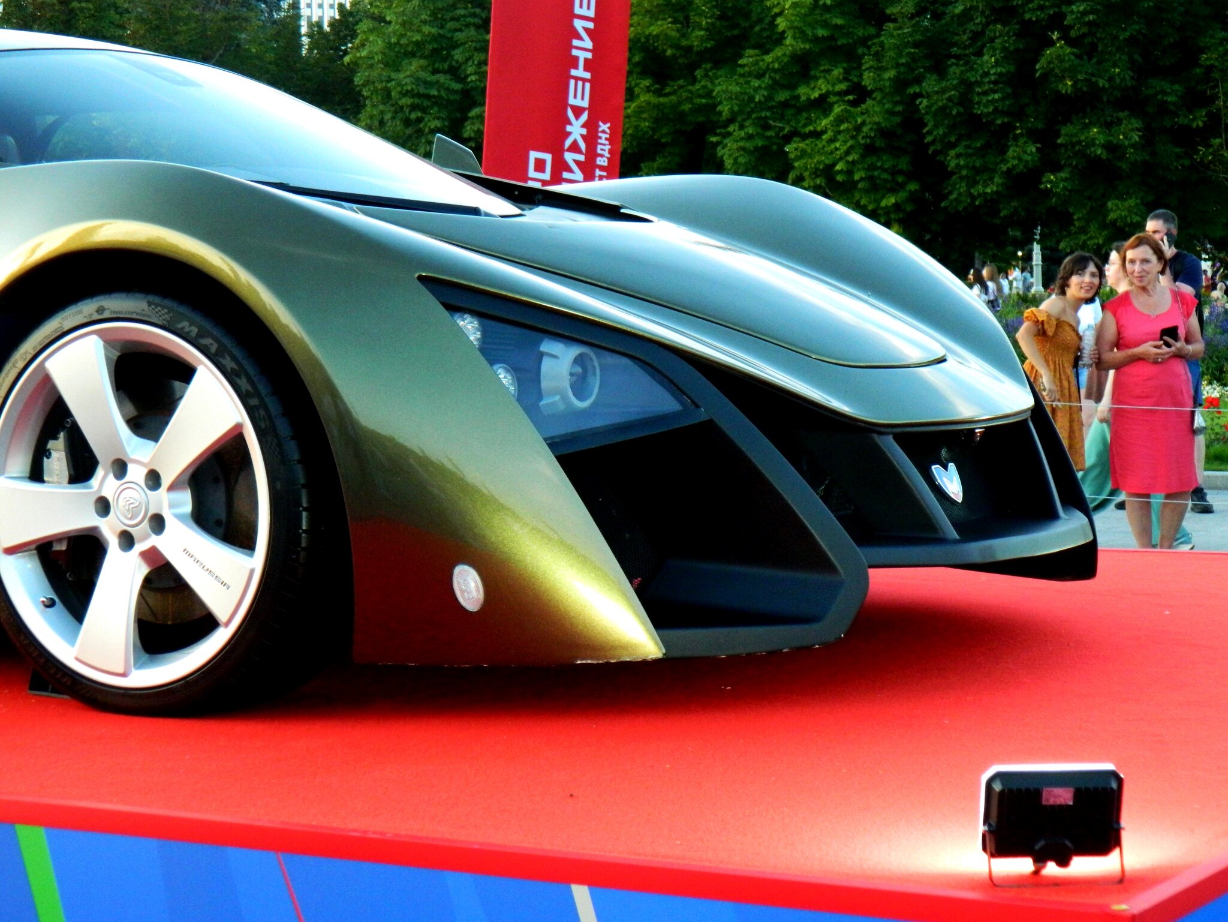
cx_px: 614
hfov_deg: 23.3
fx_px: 2981
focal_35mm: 84
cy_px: 461
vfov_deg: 17.6
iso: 400
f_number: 4.2
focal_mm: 15.1
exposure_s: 1/100
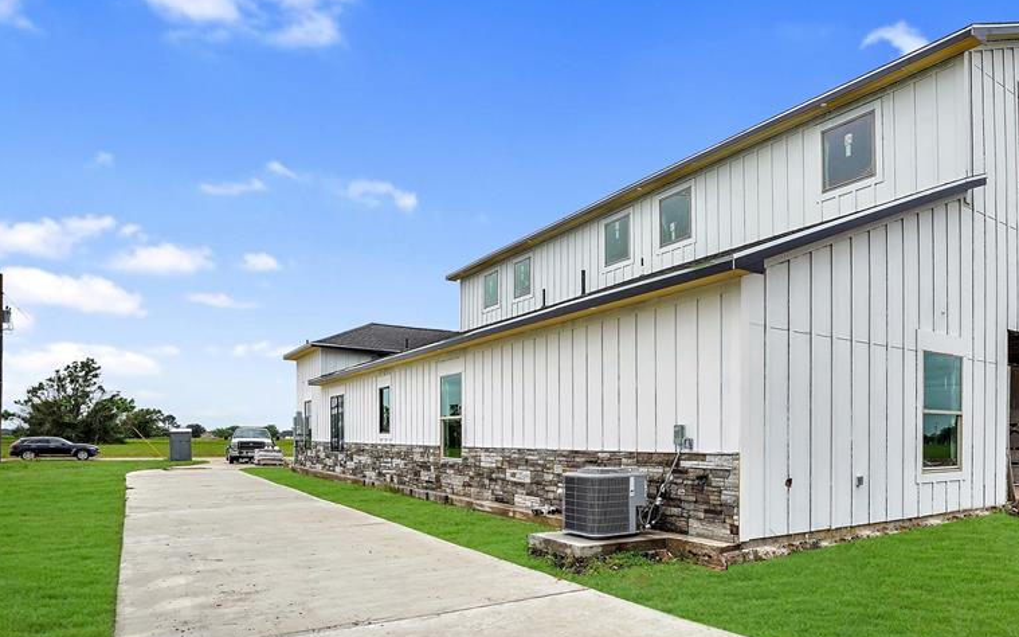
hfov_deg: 77.6
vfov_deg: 55.0
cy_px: 293
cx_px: 663
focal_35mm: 22
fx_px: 611
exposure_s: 1/125
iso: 250
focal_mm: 16
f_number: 13
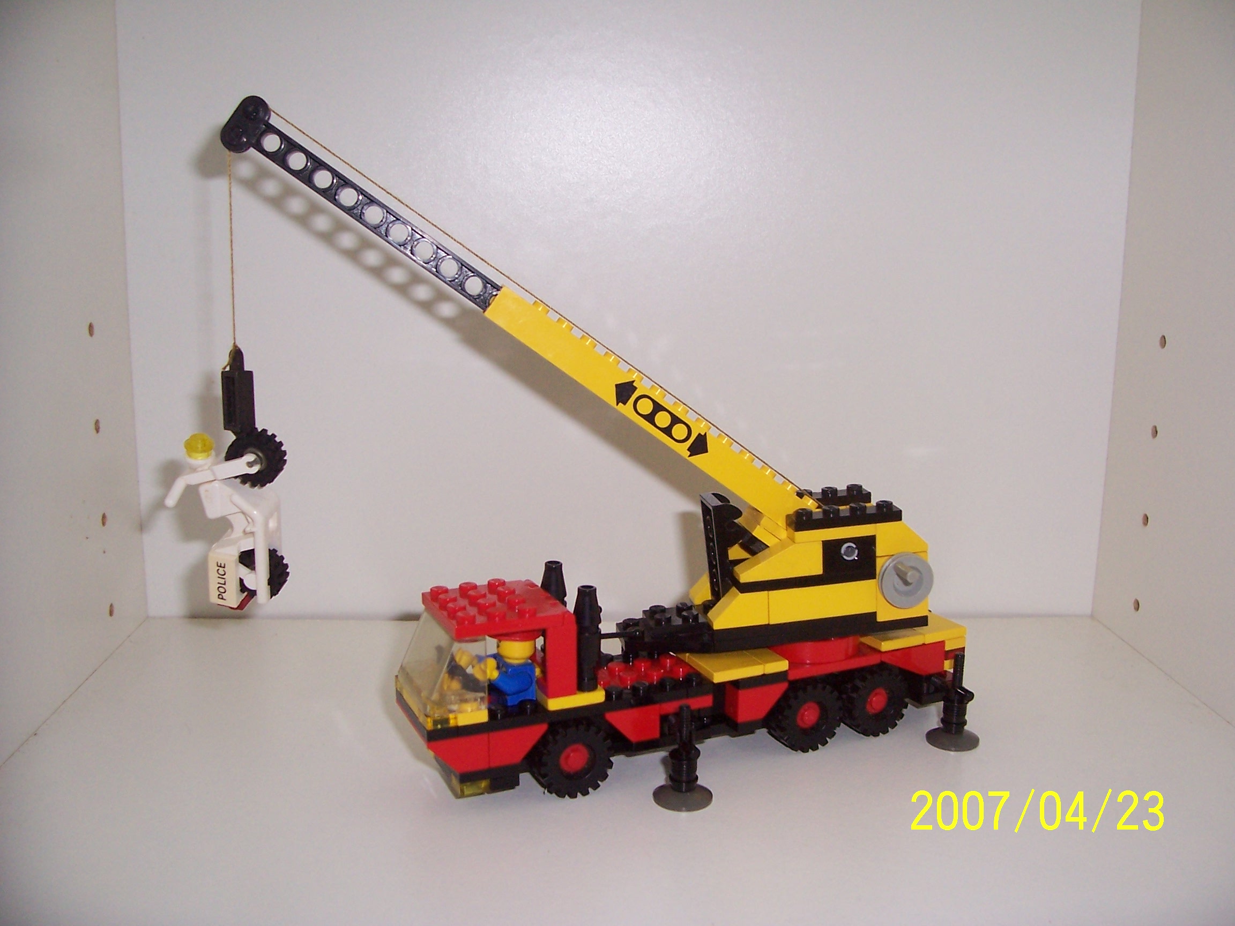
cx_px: 618
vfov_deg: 41.8
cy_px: 463
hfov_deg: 54.0
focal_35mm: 34
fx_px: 1213
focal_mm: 5.6
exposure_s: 1/60
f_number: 2.7
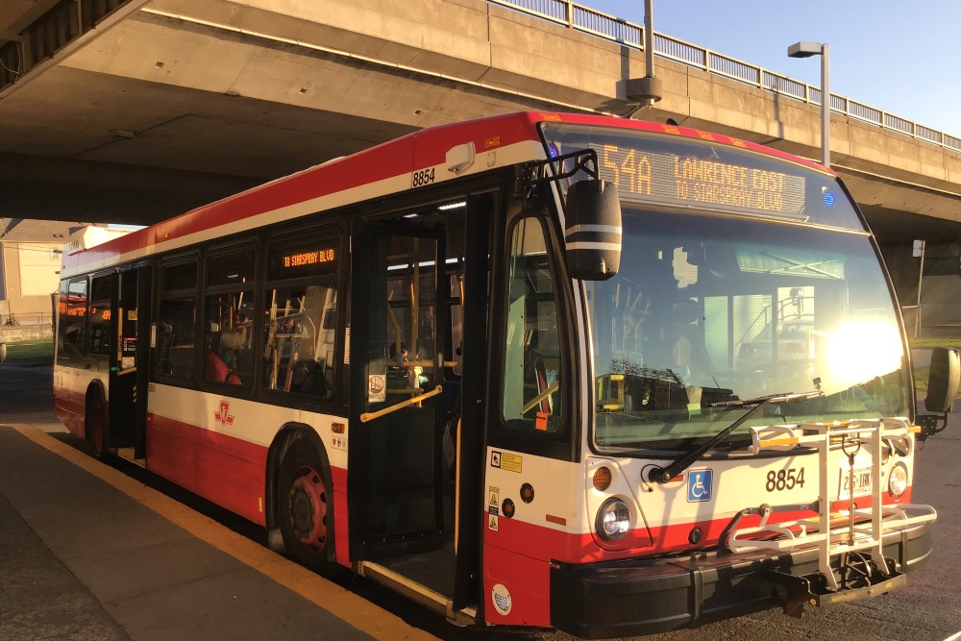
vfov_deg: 39.9
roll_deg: +1.5
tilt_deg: -4.0
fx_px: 881
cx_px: 487
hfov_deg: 57.2
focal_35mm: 33
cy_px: 356
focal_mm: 3.3
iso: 25
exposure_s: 1/291
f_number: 2.4
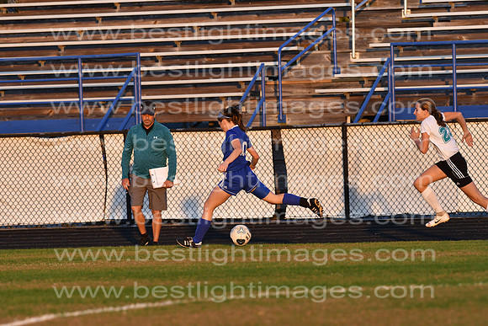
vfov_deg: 3.1
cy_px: 163
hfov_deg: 4.6
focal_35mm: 450
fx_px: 6101
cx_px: 244
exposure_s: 1/1000
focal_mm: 300
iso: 640
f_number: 5.6
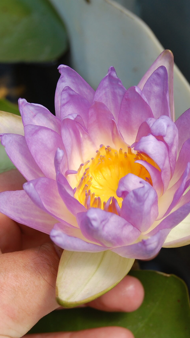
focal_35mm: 107
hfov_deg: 11.3
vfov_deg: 20.0
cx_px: 133
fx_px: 956
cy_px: 170
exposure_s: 1/250
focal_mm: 45
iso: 200
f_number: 8
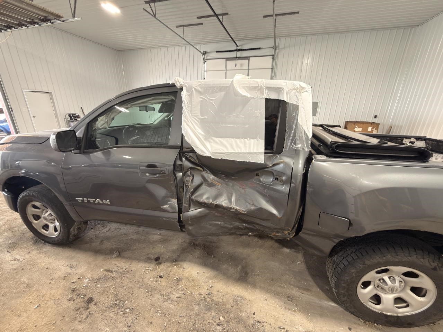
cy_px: 166
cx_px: 222
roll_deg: -0.7
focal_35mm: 14
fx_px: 179
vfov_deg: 85.7
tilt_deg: -19.2
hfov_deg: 102.0
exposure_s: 1/38
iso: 80
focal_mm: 2.22
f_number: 2.2
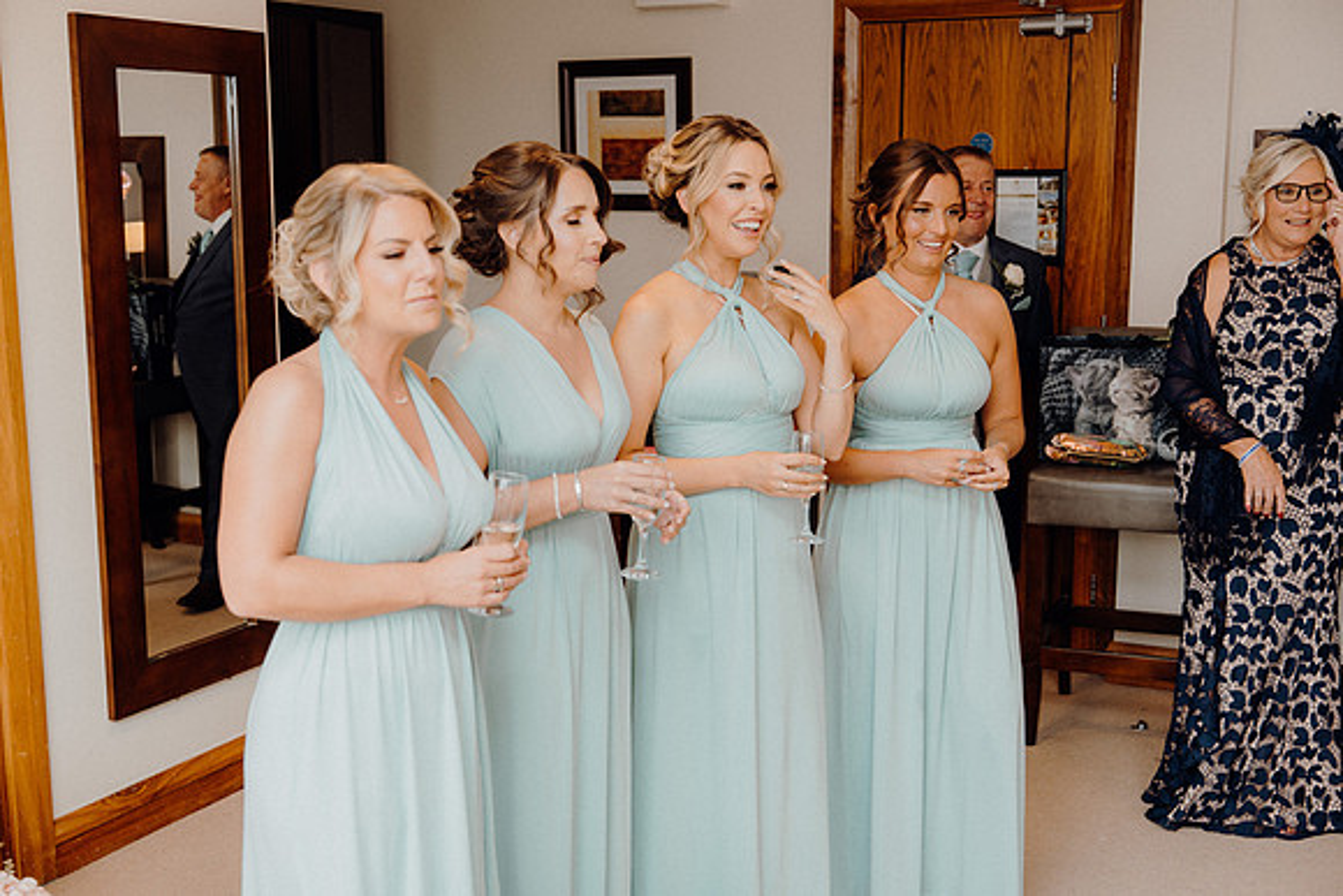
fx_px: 1642
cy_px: 448
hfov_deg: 44.5
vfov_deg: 30.5
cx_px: 672
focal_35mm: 44
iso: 400
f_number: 3.5
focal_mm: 44
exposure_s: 1/160
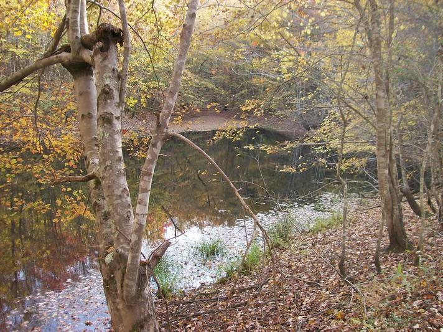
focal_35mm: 36
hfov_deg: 51.4
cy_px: 166
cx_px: 222
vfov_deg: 39.6
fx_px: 460
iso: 80
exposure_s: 1/113
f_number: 2.7
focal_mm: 6
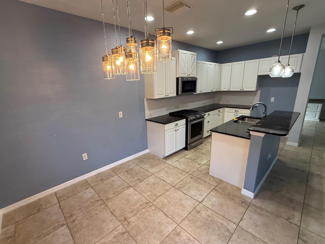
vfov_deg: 78.1
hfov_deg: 94.4
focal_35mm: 16
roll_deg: +1.7
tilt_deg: -12.3
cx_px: 153
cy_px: 125
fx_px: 150
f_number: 2.2
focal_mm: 2.22
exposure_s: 1/120
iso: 250
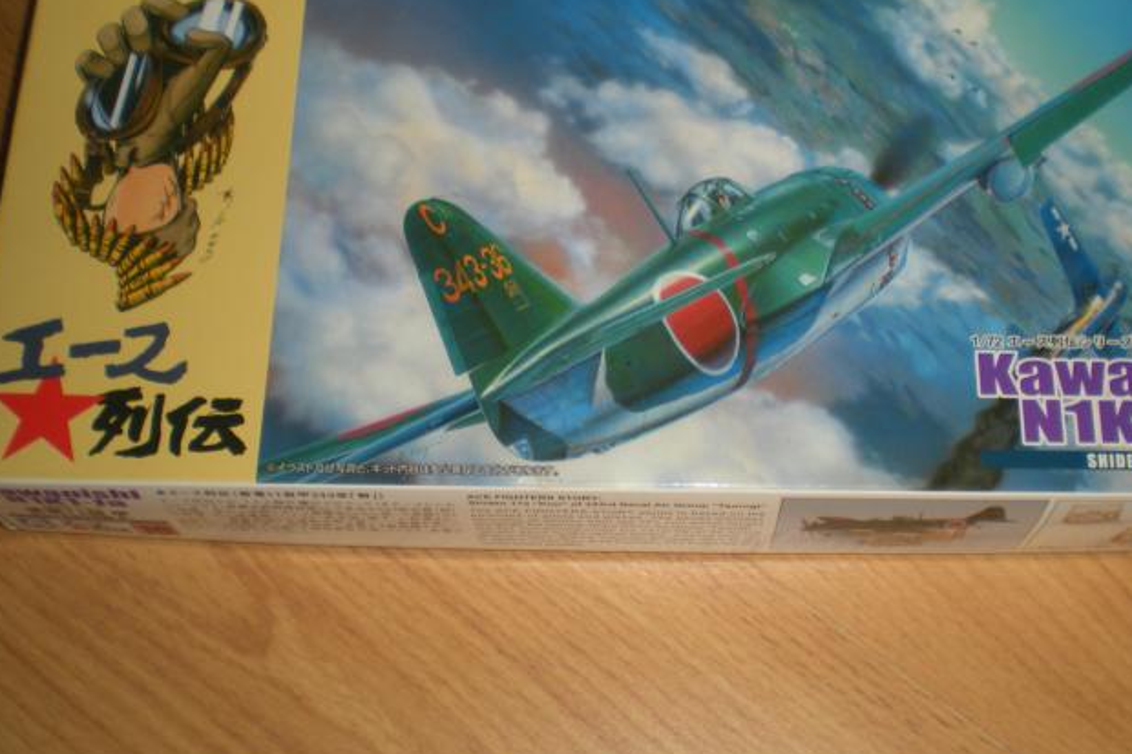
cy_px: 334
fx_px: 1603
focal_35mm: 51
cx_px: 630
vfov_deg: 26.5
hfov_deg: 38.8
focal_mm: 6.3
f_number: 3.1
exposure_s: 1/30
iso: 64
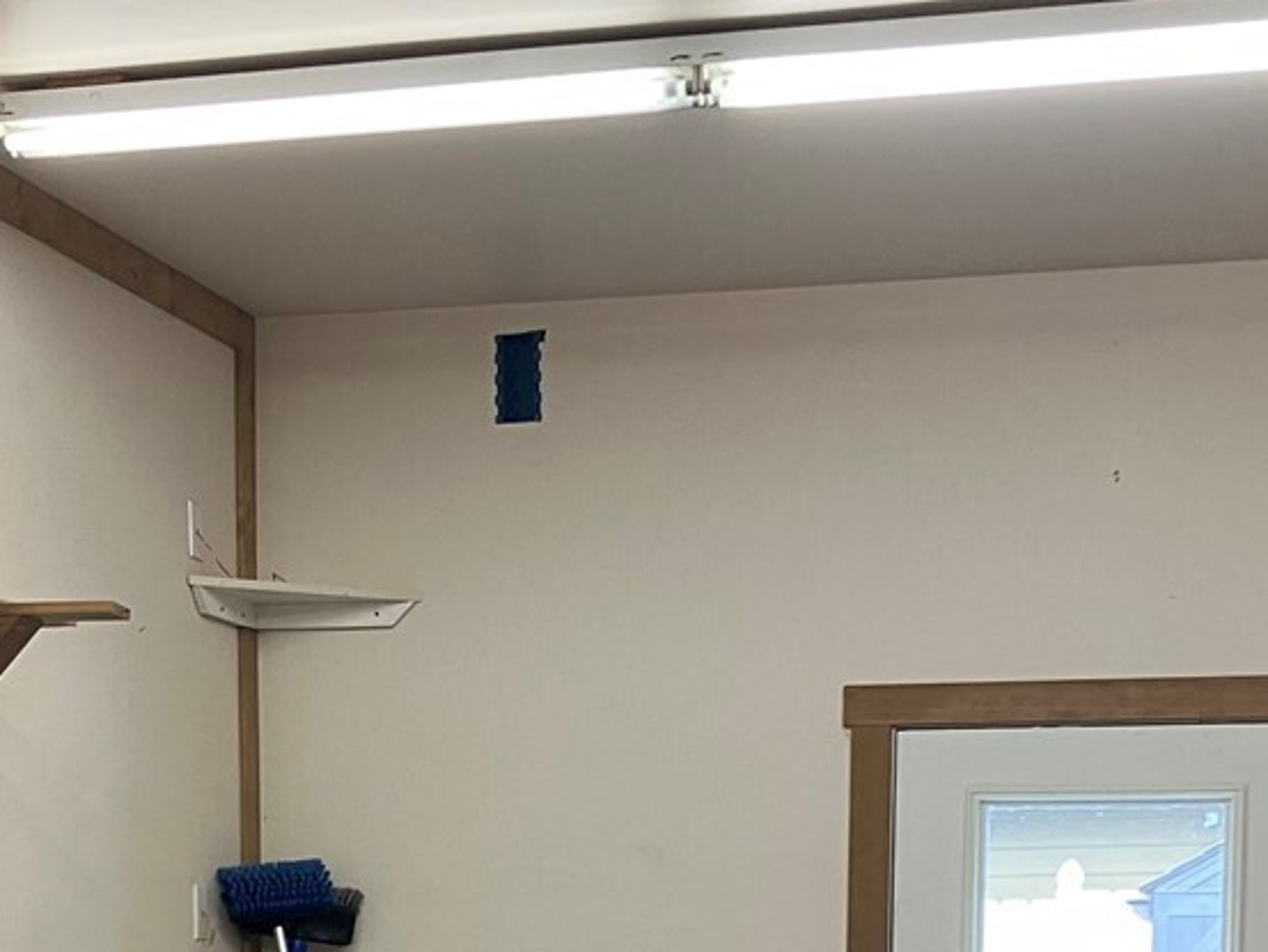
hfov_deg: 24.1
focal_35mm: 81
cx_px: 516
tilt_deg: -4.3
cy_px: 1204
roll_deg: +0.6
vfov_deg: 17.2
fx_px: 2968
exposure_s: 1/60
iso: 50
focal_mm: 3.99
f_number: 1.8
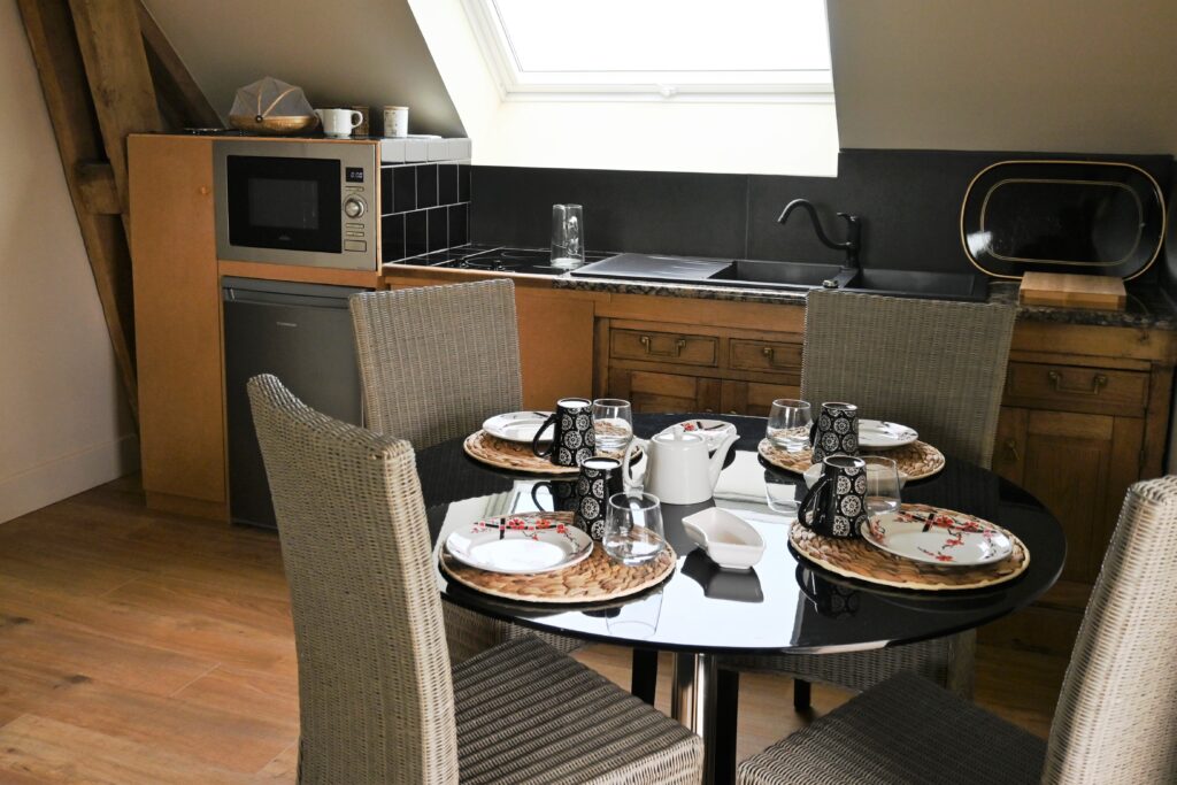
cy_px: 392
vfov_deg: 43.6
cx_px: 588
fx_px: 981
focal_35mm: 30
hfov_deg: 61.9
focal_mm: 20
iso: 360
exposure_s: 1/250
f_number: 4
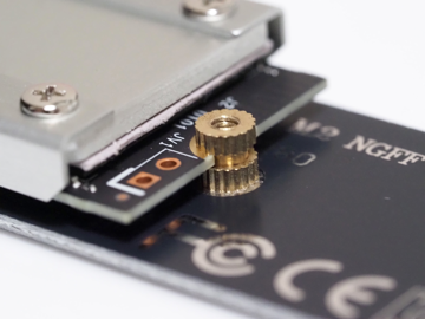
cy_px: 160
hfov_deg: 16.4
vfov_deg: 12.3
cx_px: 212
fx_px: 1473
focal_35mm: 120
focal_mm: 60
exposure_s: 1/30
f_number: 5.6
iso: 6400
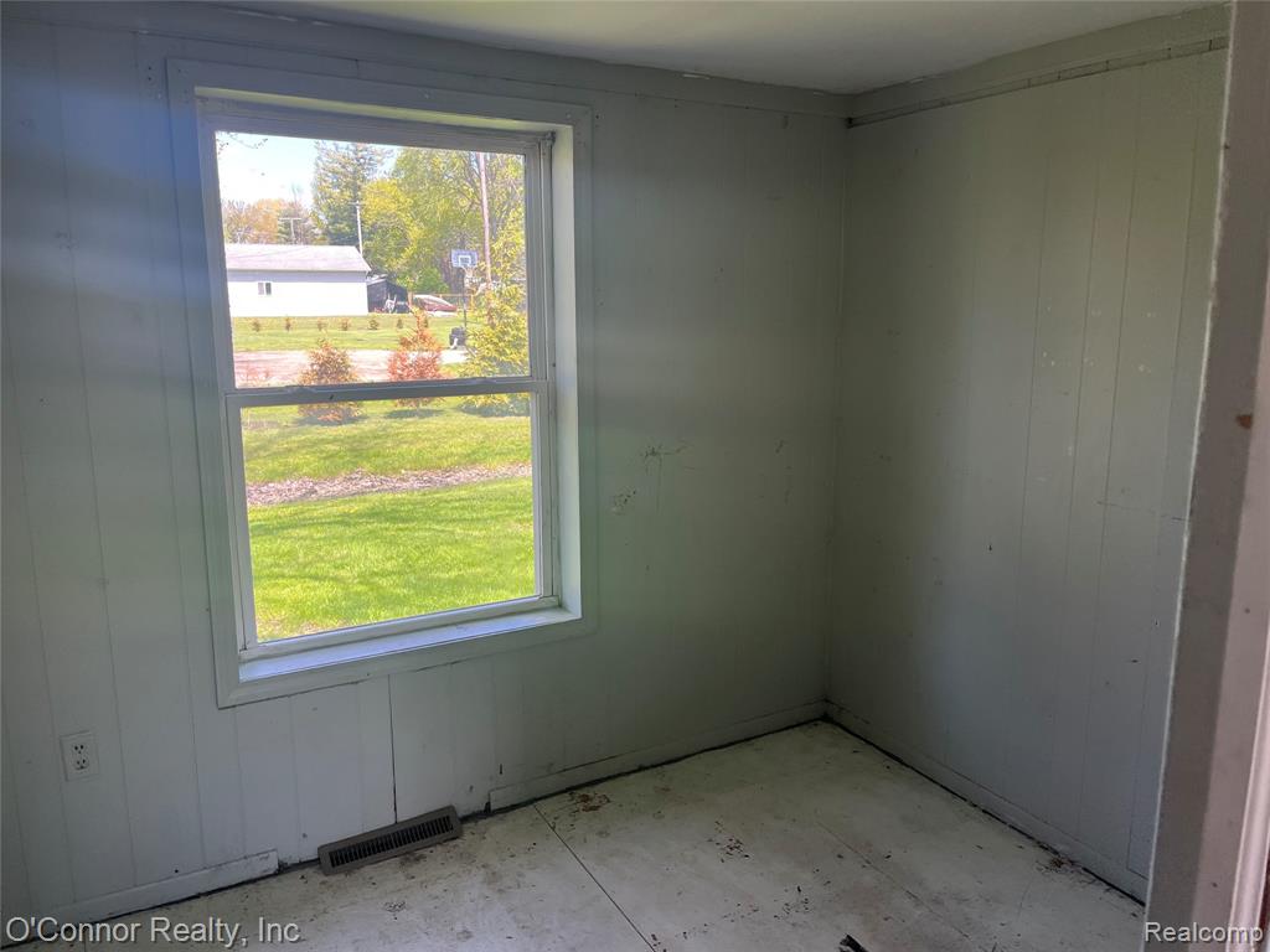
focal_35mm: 26
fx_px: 954
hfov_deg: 67.3
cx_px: 635
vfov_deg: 53.1
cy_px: 476
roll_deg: +0.0
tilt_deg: -15.1
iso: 40
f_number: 1.6
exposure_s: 1/193
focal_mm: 5.1
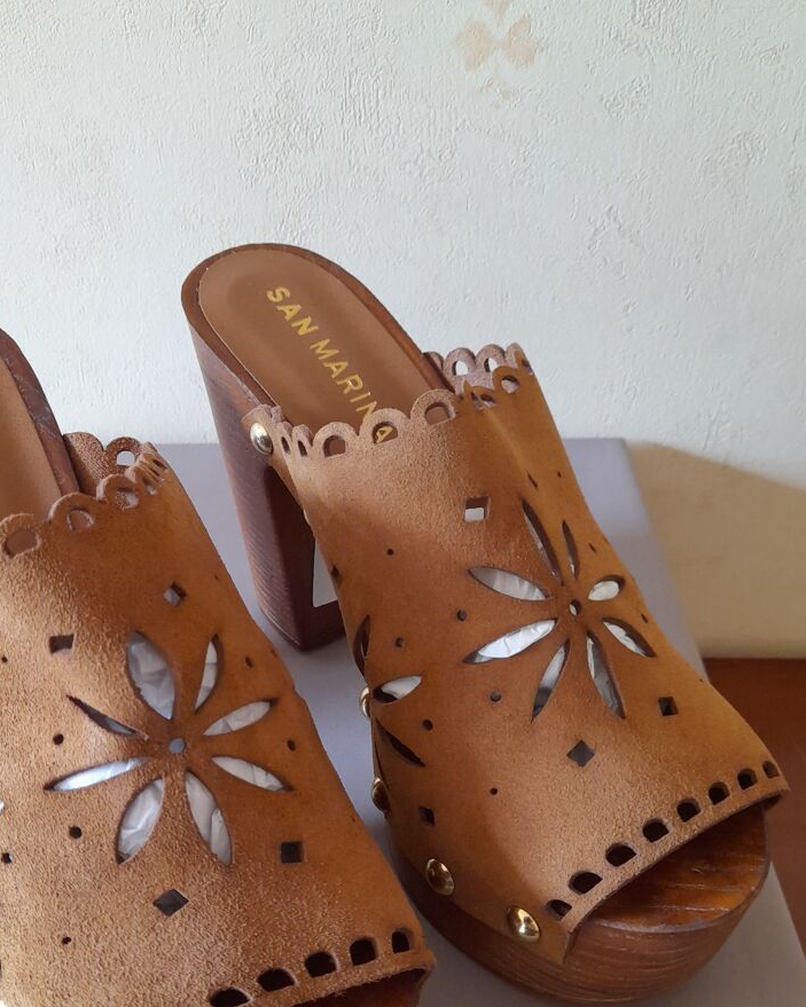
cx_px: 332
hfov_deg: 40.0
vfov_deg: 48.3
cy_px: 673
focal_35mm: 37
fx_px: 1103
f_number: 2
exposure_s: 1/60
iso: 200
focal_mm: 4.6
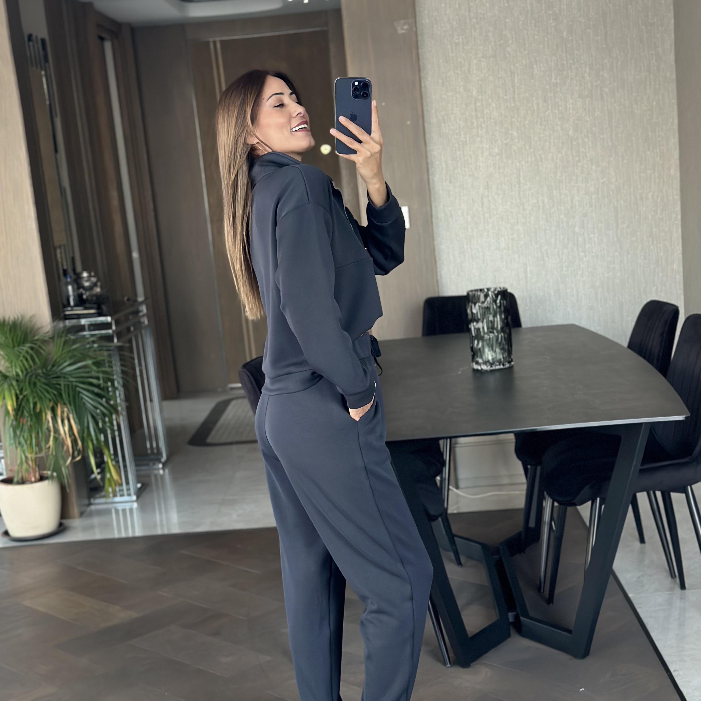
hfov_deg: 30.0
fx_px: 1306
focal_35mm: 57
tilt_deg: -16.4
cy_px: 410
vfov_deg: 30.0
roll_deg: +5.8
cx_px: 351
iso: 320
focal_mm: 6.86
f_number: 1.78
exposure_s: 1/60
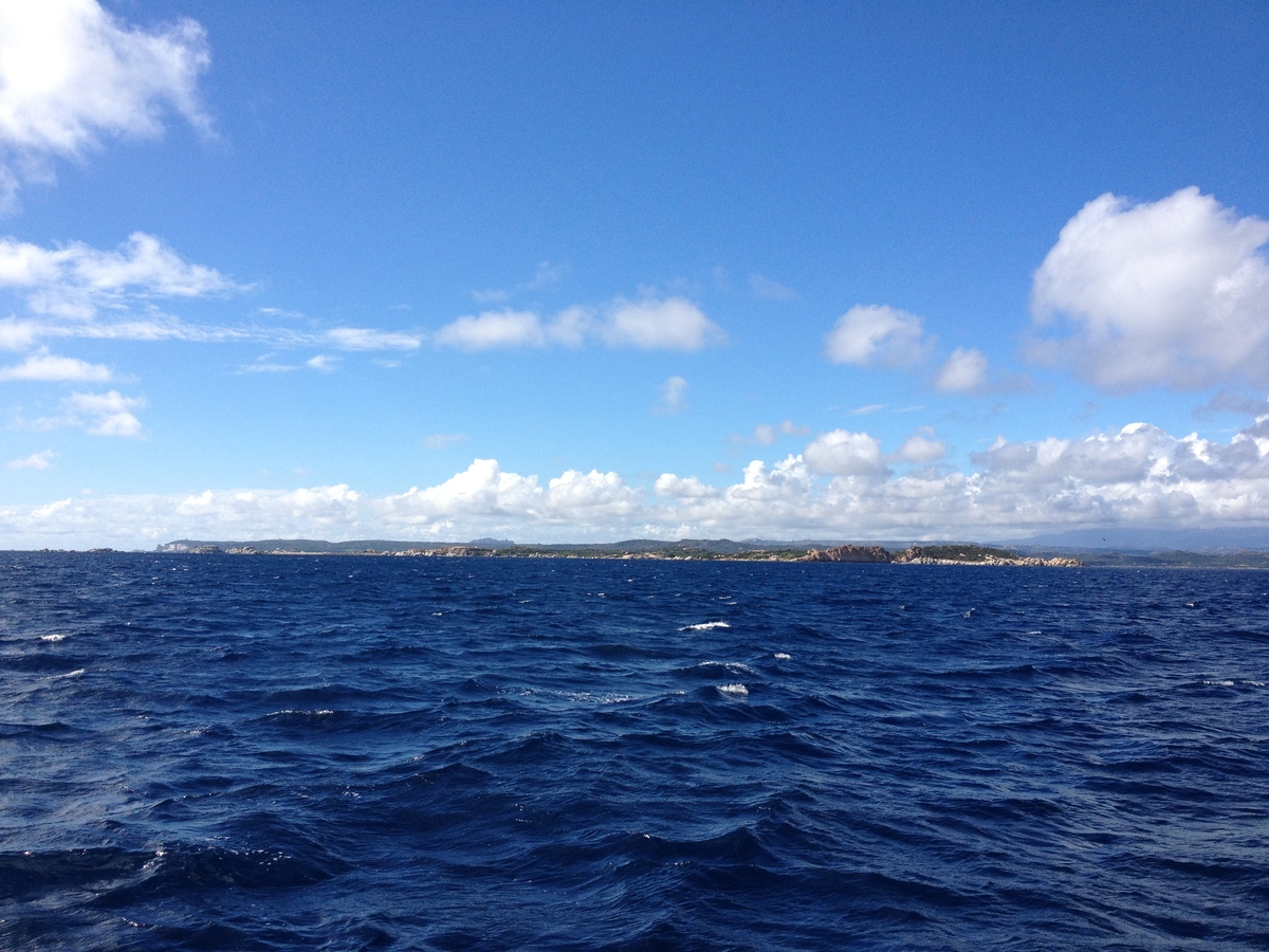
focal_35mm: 35
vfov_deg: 40.7
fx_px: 1283
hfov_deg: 52.6
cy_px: 476
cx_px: 634
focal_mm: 4.28
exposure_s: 1/2045
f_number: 2.4
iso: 64
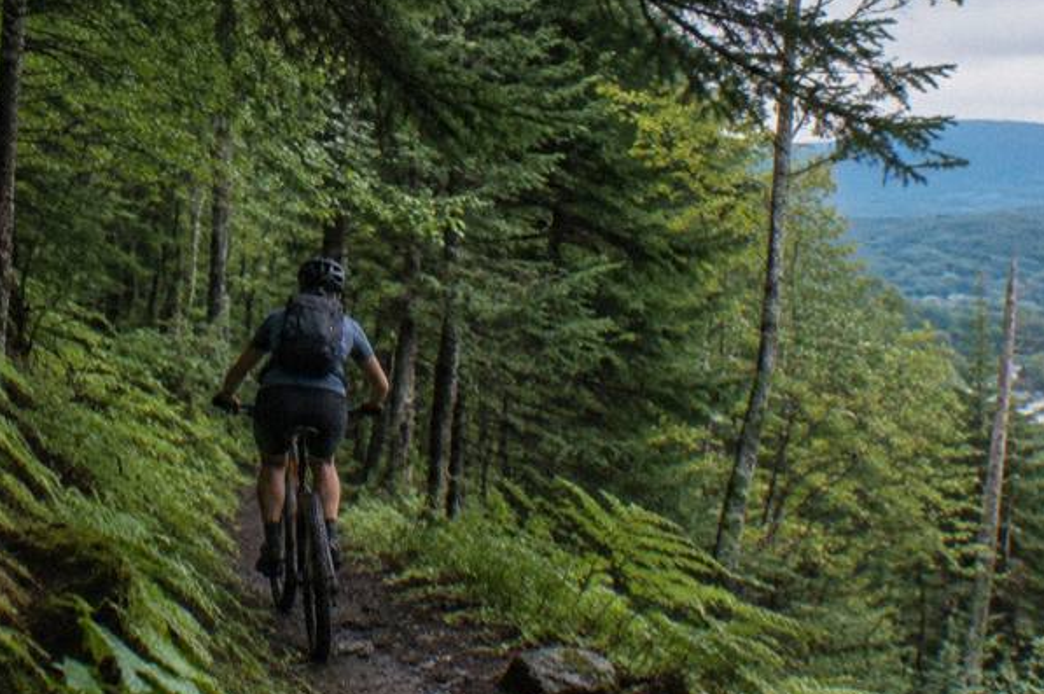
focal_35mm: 62
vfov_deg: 21.8
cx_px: 668
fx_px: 1796
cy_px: 462
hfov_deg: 32.2
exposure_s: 1/500
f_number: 4.5
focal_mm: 37
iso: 400
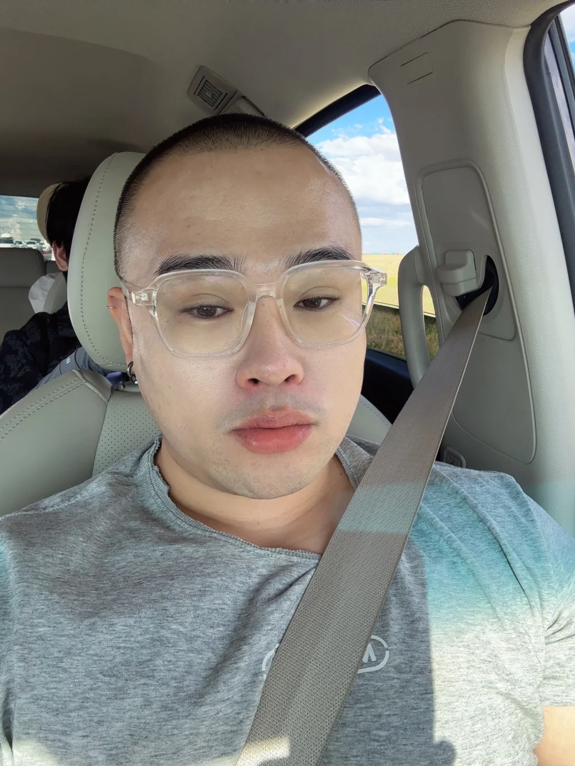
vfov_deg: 71.6
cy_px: 399
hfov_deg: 56.8
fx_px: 532
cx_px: 283
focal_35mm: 24
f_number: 1.9
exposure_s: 1/397
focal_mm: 2.69
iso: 40
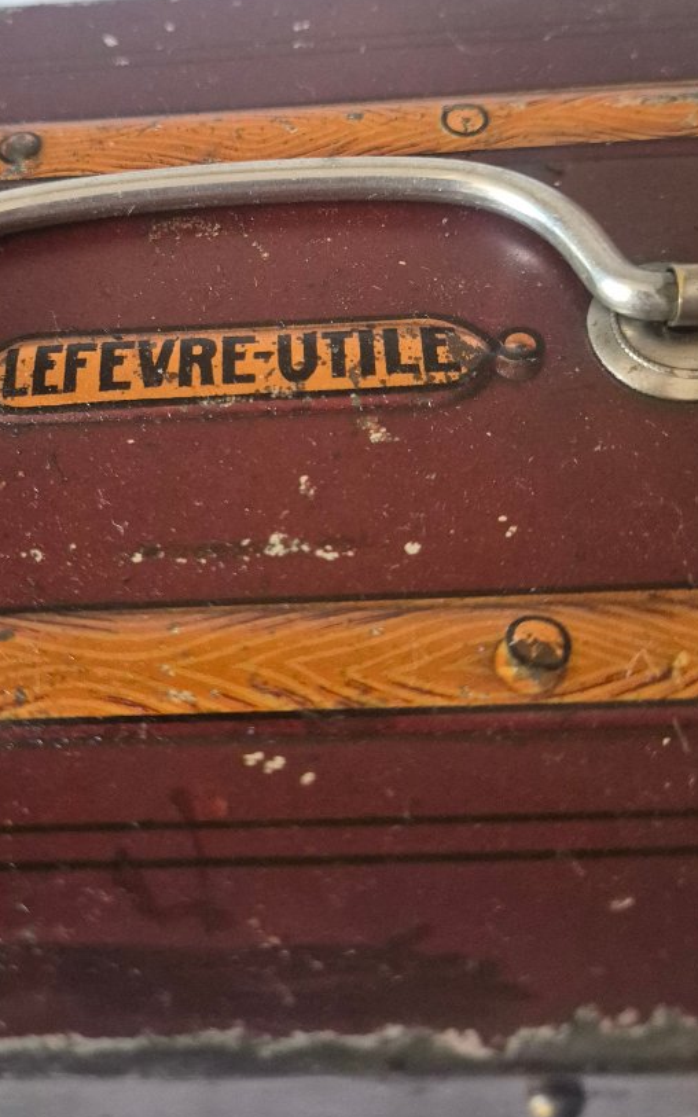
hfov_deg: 35.2
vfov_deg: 53.1
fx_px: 1096
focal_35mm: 36
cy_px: 389
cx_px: 279
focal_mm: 5.4
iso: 2500
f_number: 1.8
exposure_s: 1/100
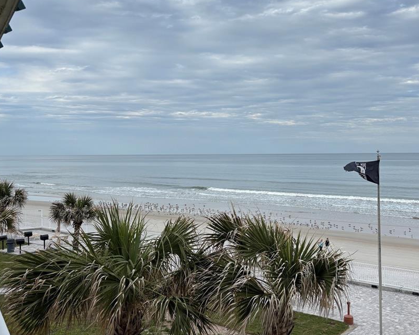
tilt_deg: -1.7
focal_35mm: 38
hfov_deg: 47.9
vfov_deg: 39.1
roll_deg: -0.4
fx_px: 471
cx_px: 229
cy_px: 157
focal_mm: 5.96
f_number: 1.6
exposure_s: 1/2513
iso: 50
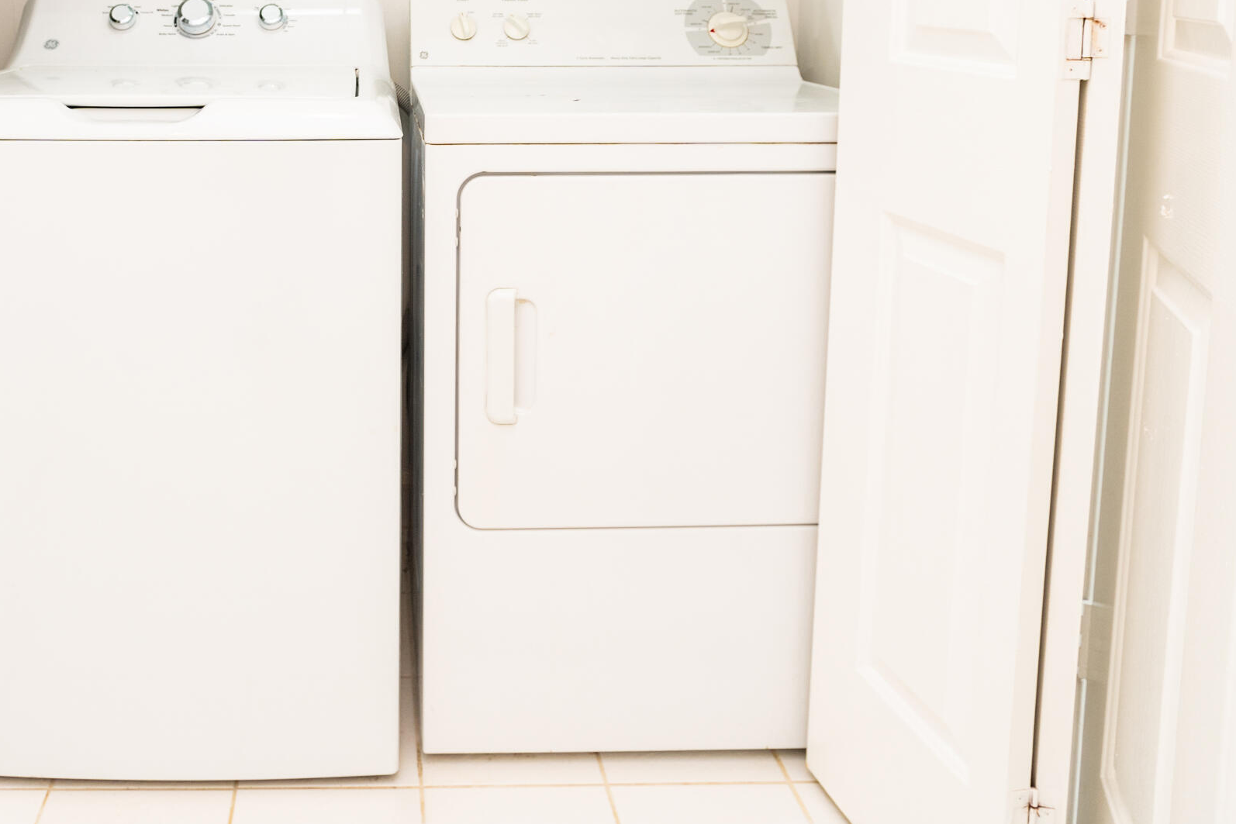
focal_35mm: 32
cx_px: 392
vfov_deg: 38.0
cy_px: 66
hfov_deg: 57.2
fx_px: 1099
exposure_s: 1/60
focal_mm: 17
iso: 250
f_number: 5.6
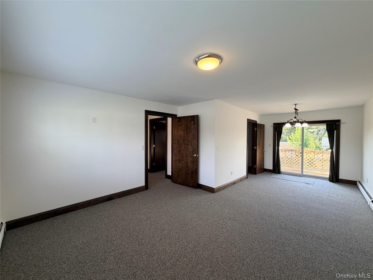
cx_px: 186
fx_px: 151
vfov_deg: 85.7
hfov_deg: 102.1
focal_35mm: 14
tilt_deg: -1.4
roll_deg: -0.1
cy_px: 140
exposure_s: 1/120
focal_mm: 2.22
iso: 125
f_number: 2.2
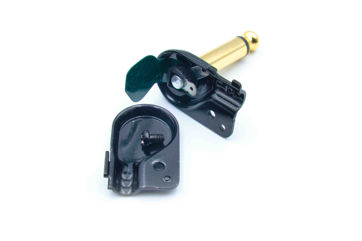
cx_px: 181
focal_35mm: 57
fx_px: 573
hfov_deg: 35.1
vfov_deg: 23.8
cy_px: 120
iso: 160
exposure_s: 1/10
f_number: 13
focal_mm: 37.9
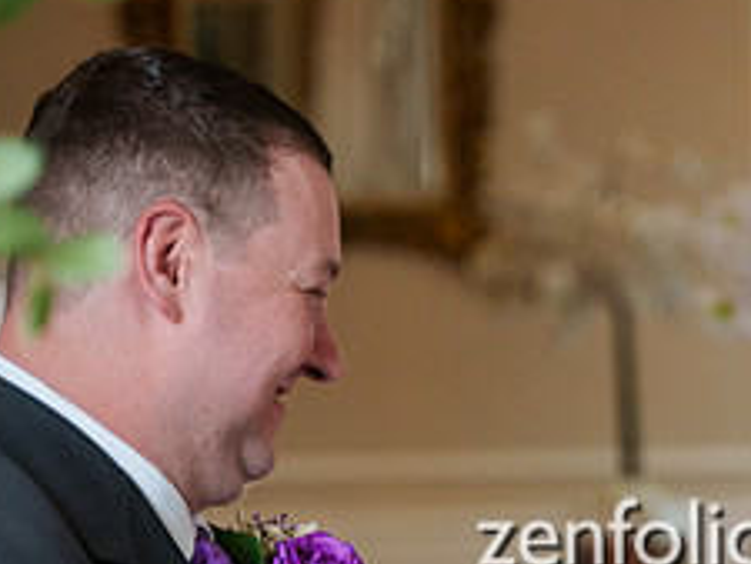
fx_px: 4211
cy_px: 622
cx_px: 708
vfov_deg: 7.6
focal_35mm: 194
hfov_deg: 10.1
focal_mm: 75
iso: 1600
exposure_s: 1/500
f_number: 2.8
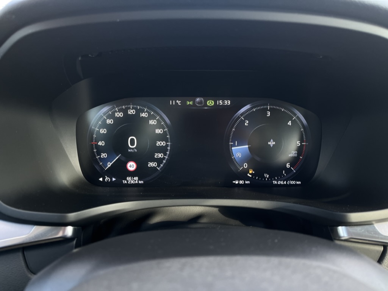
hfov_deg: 67.3
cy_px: 146
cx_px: 194
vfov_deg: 53.1
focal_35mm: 26
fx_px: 292
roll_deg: -1.8
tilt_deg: -20.7
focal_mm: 5.1
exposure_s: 1/121
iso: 125
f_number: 1.6
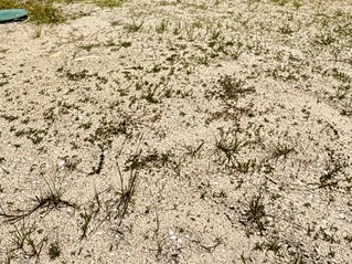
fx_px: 457
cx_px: 156
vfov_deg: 27.7
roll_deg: +2.3
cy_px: -64
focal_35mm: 45
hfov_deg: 42.0
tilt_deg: -3.2
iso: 20
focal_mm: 2.22
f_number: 2.2
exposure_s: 1/1745
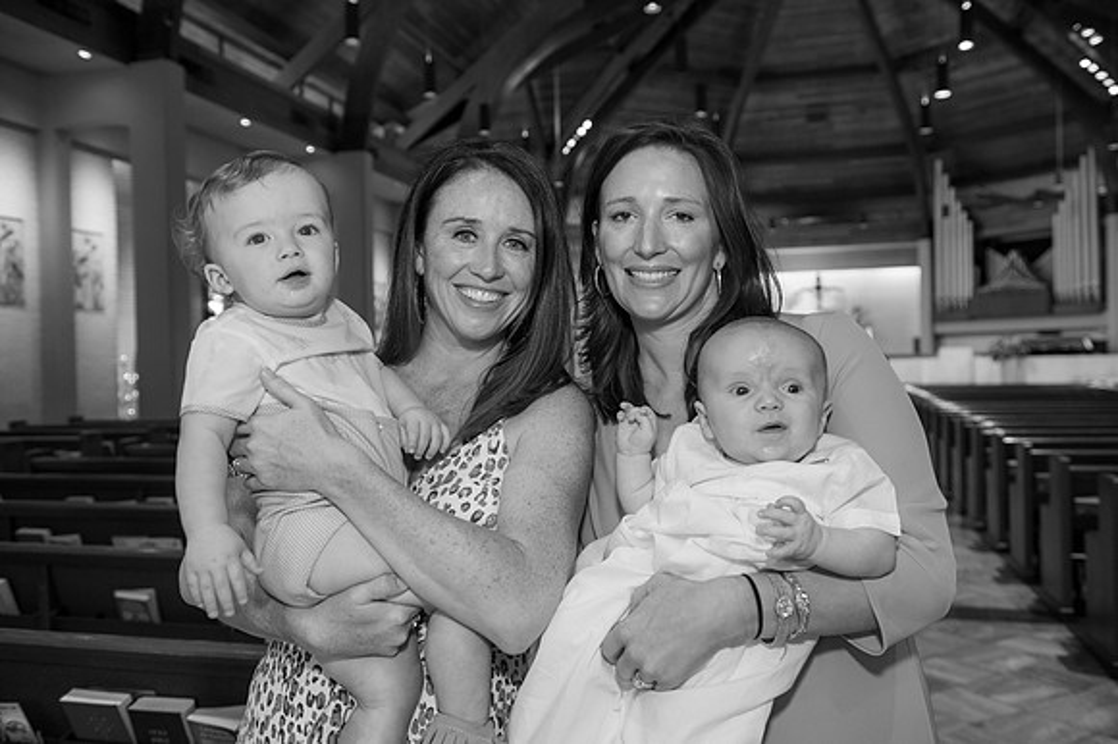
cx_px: 559
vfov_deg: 41.1
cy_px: 372
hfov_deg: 58.7
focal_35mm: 32
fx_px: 993
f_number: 4
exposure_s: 1/100
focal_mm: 32
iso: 1000
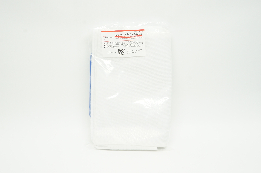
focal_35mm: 40
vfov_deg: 32.9
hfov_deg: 48.0
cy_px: 86
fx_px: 293
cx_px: 130
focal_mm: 27
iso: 400
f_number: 11
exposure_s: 1/15
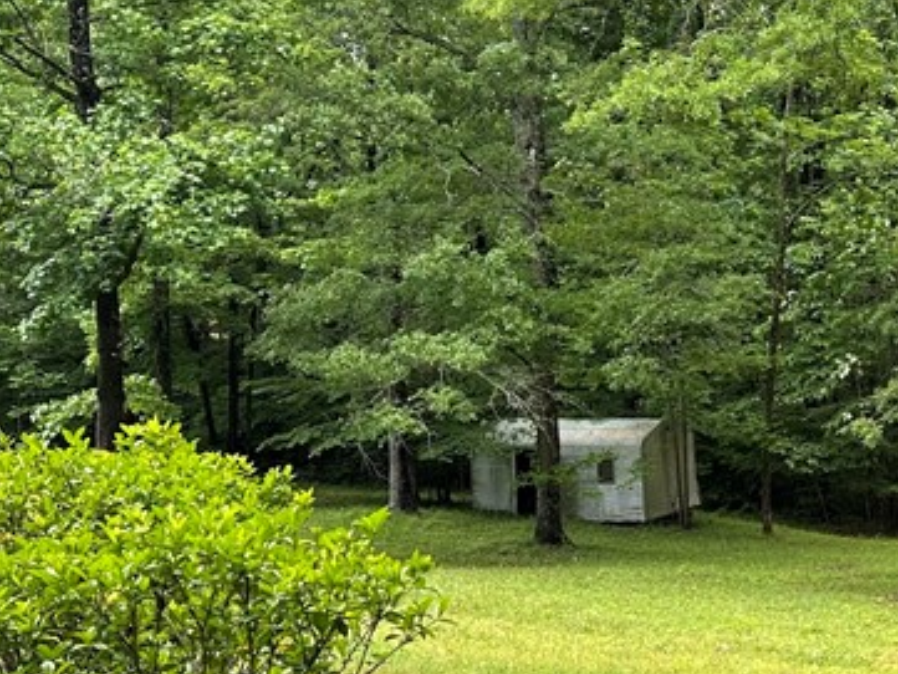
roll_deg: +0.5
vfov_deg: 21.6
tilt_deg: -4.1
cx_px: 950
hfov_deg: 26.6
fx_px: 1765
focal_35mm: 68
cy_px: 413
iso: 80
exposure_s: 1/121
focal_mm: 6.86
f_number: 1.78
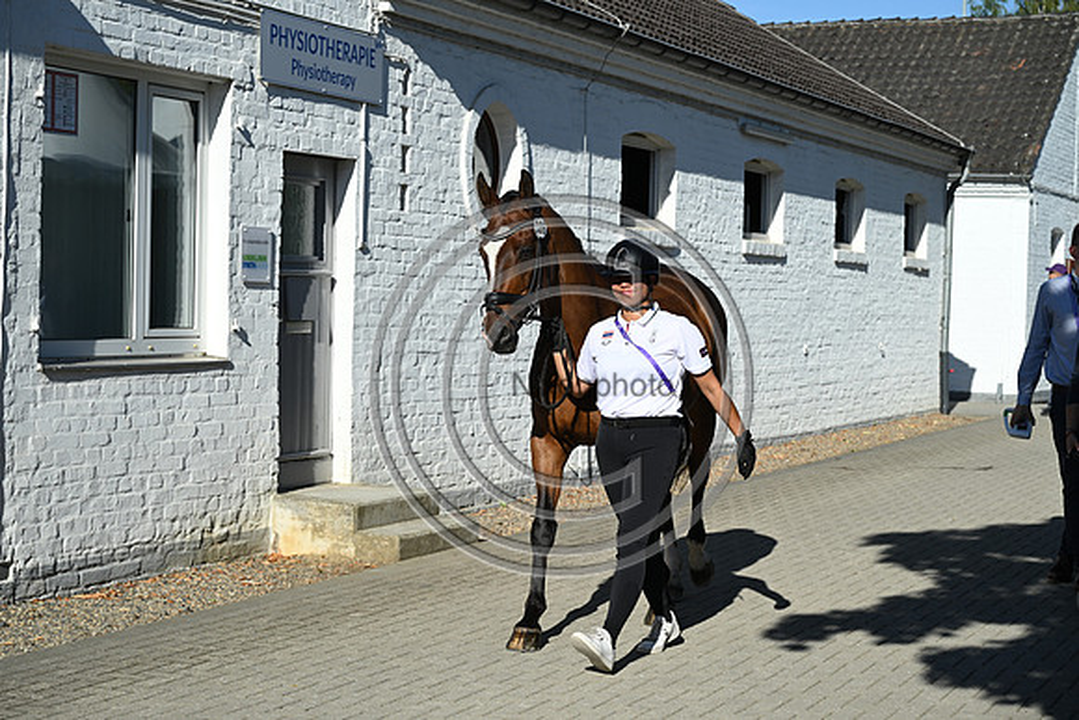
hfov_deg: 29.2
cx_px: 540
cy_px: 360
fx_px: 2068
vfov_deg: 19.7
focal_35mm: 69
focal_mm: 69
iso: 250
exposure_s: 1/1600
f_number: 5.6
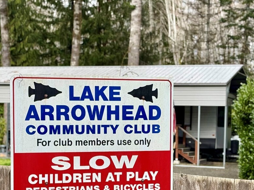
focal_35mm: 98
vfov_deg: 15.0
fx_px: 719
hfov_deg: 20.0
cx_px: 121
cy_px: 155
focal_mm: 6.76
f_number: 1.78
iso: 64
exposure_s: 1/1754
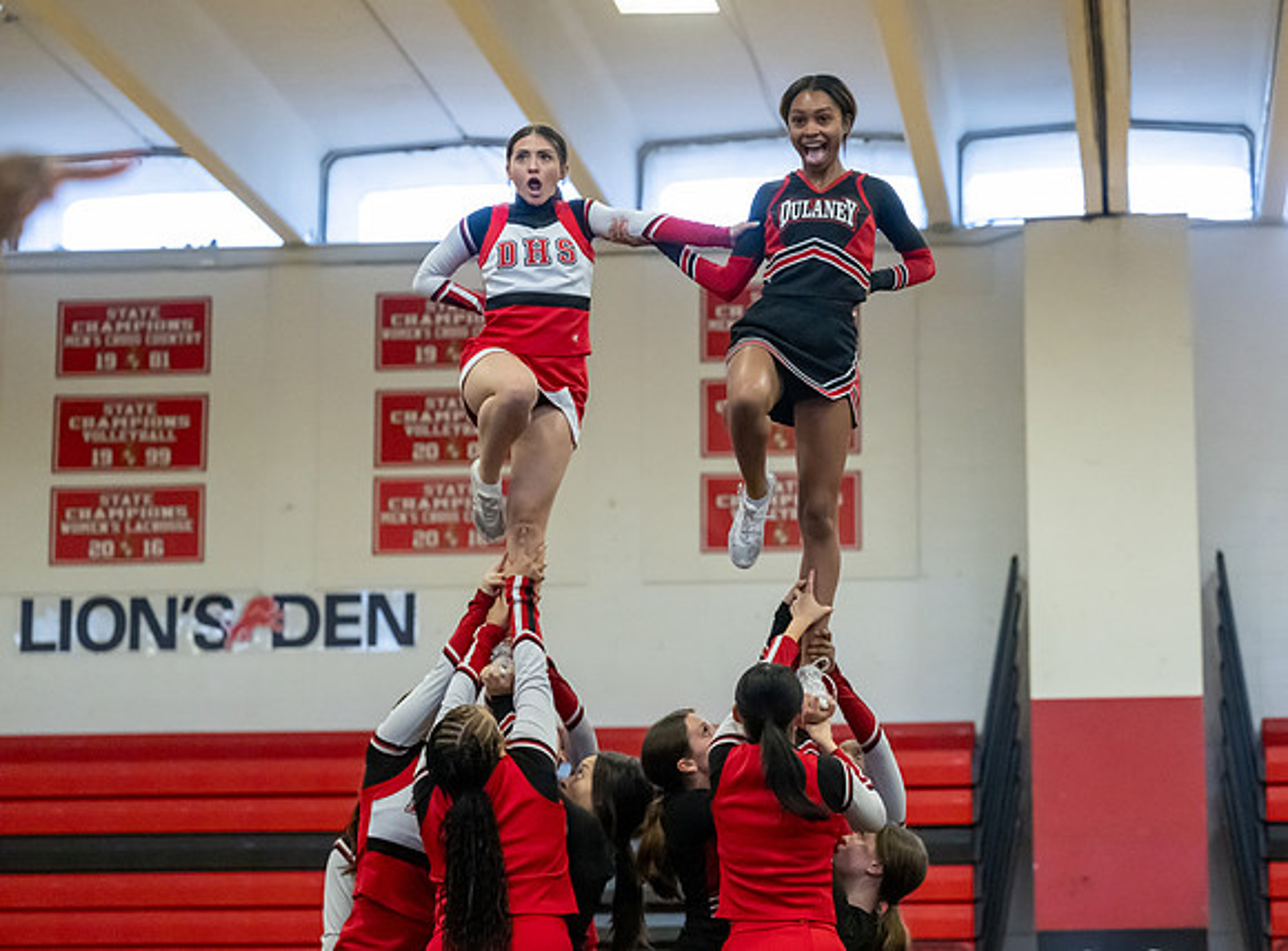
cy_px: 403
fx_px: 3331
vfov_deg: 16.2
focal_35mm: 90
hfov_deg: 21.8
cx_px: 820
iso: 5600
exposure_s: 1/800
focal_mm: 70
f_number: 2.8
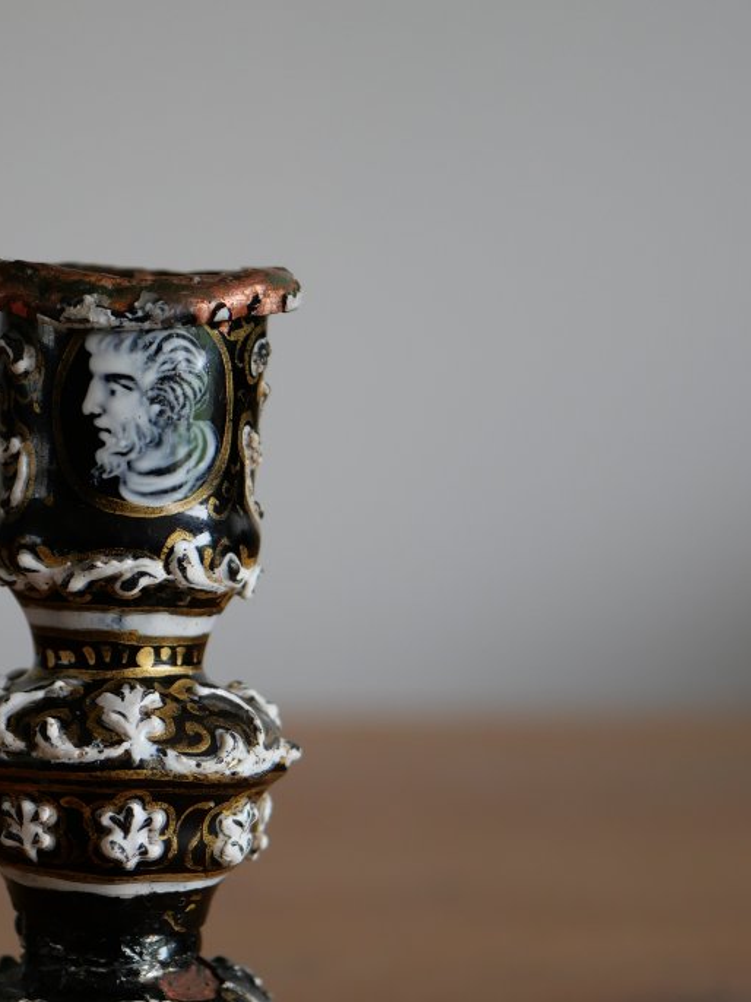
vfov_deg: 18.7
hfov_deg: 14.0
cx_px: 158
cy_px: 618
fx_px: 3039
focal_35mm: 105
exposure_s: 1/60
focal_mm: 30
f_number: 2.8
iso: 250
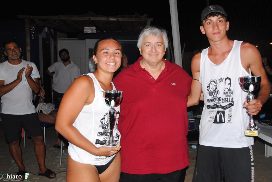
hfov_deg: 53.1
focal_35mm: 36
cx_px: 136
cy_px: 91
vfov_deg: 36.9
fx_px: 272
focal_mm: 24
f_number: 5
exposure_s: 1/60
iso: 800
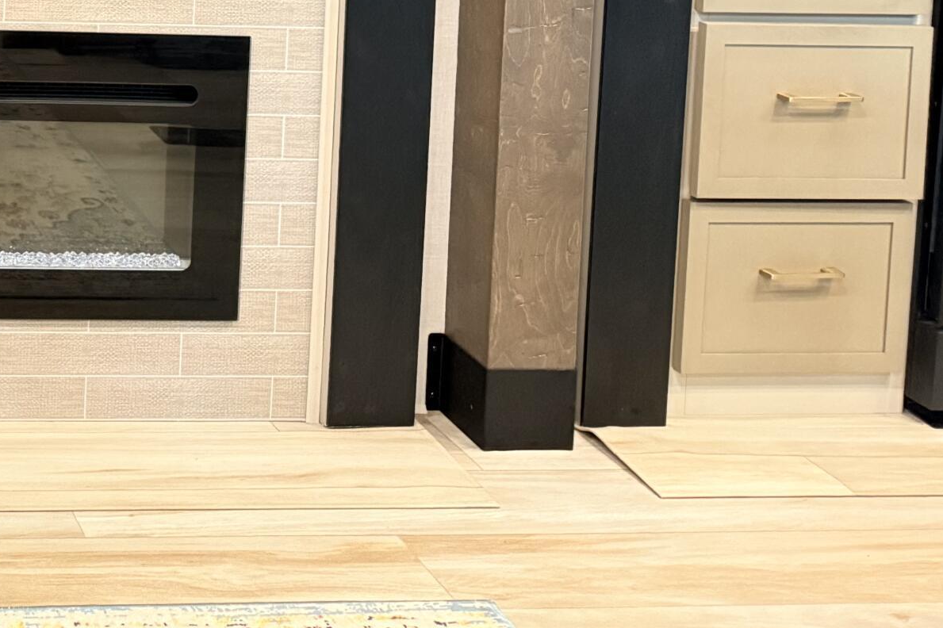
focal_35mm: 63
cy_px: -231
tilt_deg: -1.4
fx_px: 1650
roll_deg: -1.0
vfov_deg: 19.5
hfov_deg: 27.5
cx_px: -230
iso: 640
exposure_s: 1/57
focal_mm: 6.76
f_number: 1.78
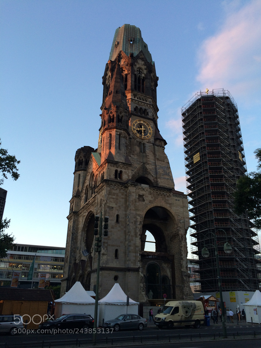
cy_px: 174
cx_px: 130
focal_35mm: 29
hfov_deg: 48.2
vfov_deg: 61.7
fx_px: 292
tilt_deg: +23.0
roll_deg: -0.9
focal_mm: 4.15
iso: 50
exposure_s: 1/100
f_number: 2.2
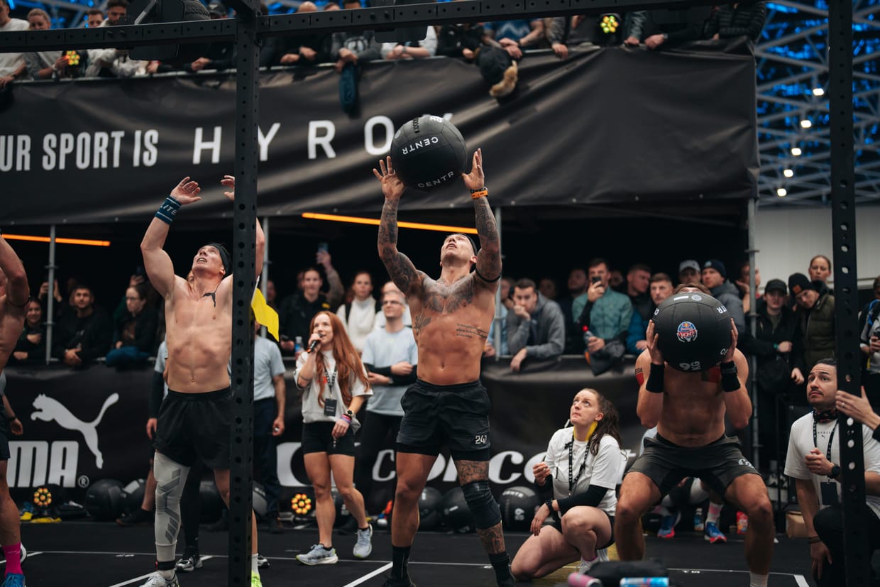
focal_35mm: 50
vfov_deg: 27.0
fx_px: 1222
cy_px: 294
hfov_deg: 39.6
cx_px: 440
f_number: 1.2
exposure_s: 1/1250
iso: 1000
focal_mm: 50
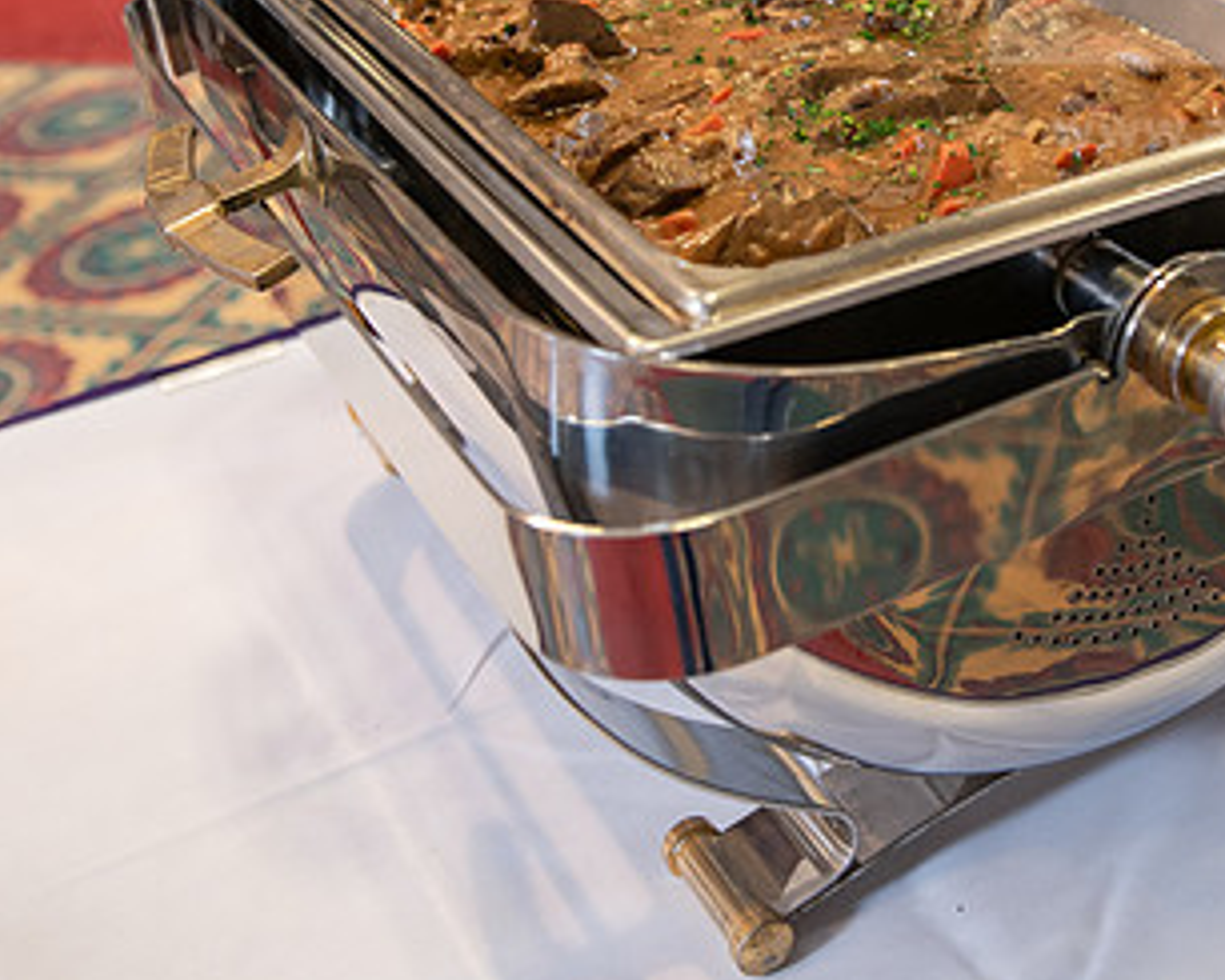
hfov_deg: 32.6
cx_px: 869
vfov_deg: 26.3
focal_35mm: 57
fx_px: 2067
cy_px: 214
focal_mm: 32
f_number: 3.5
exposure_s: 1/80
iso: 500
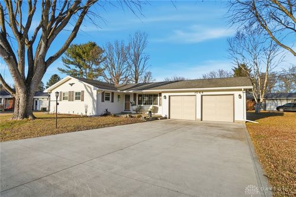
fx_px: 160
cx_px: 148
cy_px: 98
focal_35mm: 20
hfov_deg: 85.5
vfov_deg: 63.1
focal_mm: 13
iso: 100
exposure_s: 1/4000
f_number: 4.5
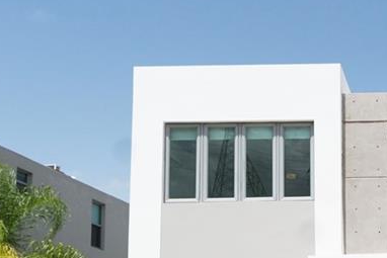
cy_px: 270
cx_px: 471
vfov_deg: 19.6
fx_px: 720
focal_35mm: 67
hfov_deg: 26.5
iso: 160
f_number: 6.3
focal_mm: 16
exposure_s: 1/4000
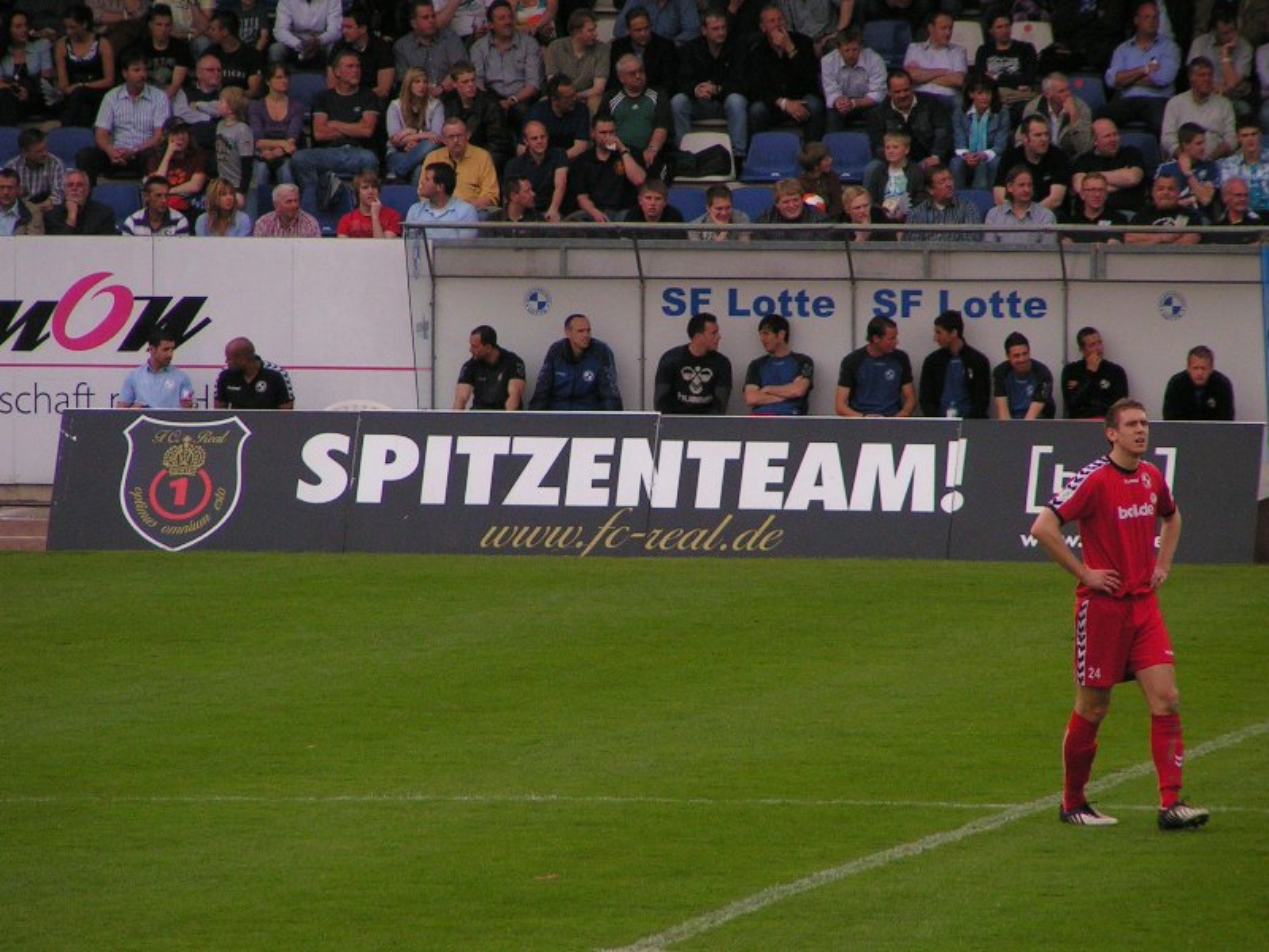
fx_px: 13931
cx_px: 634
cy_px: 476
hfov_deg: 5.2
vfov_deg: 3.9
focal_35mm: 380
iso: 160
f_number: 3.5
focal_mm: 58
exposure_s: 1/500
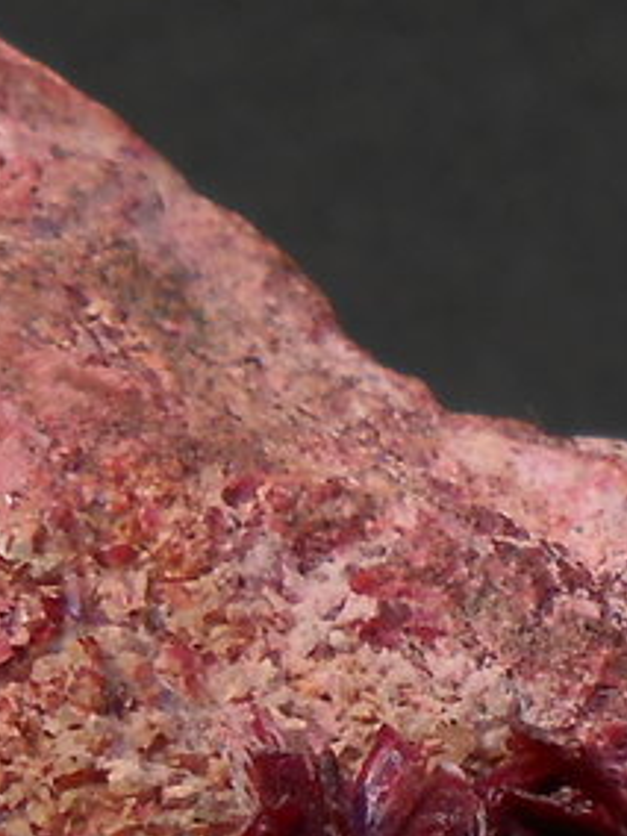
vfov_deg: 11.3
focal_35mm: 169
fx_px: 4081
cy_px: 1216
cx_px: 830
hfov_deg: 8.6
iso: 80
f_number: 3.8
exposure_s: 1/50
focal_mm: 5.3
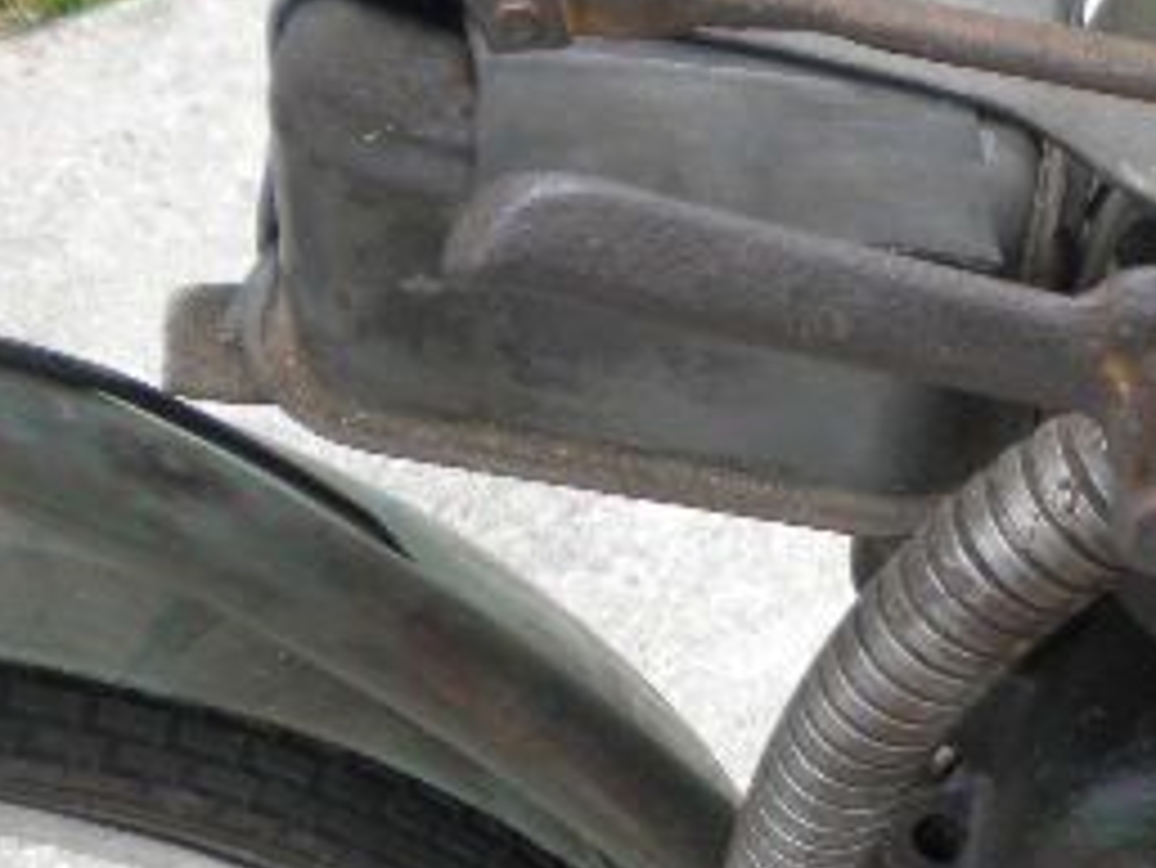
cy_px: 922
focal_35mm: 87
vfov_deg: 16.5
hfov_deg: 21.3
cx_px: 1286
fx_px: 2907
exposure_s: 1/157
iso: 80
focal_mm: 6.3
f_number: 3.1
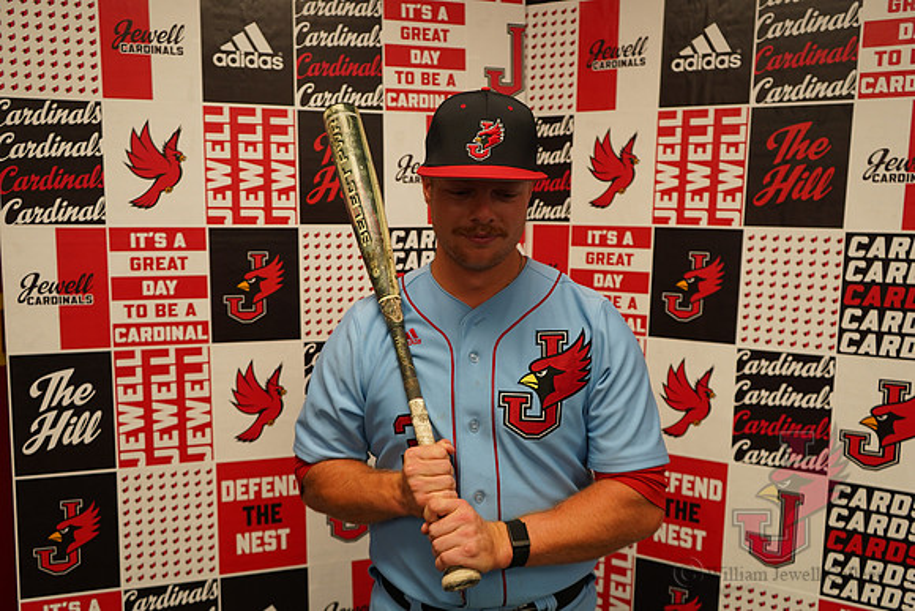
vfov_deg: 45.0
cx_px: 458
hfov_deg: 63.6
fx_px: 737
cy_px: 306
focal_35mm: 29
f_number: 4
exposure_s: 1/160
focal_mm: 29
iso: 800
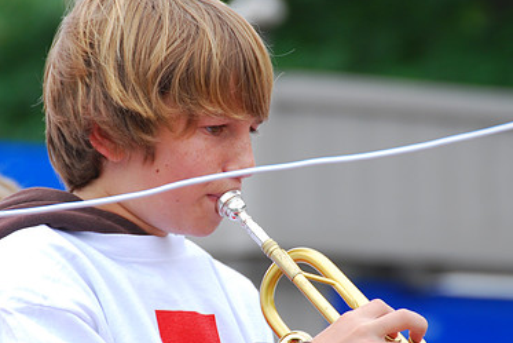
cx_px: 219
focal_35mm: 467
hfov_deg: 4.4
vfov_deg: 2.9
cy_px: 218
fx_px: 6657
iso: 200
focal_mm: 200
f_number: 5.6
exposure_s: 1/180
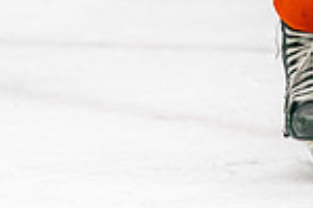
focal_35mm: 778
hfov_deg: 2.6
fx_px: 6757
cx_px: 519
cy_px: -184
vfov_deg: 1.8
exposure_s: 1/1250
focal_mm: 200
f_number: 2.8
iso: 3200
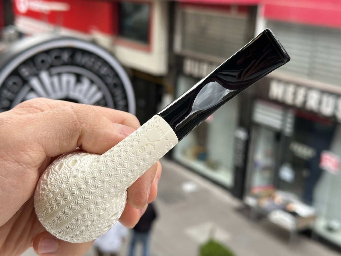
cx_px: 170
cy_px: 128
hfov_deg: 39.7
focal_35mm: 48
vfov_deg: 30.3
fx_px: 473
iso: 64
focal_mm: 6.86
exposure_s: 1/480
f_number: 1.78
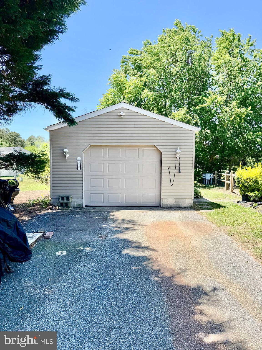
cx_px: 131
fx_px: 242
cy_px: 175
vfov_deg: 71.6
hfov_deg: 56.8
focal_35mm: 24
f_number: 1.78
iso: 80
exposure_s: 1/1949
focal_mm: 6.76
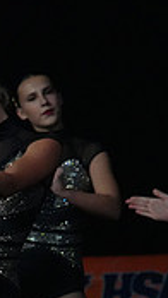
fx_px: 7192
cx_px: -317
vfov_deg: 2.4
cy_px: 309
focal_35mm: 909
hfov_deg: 1.3
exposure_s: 1/1000
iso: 12800
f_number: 5.6
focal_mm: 260
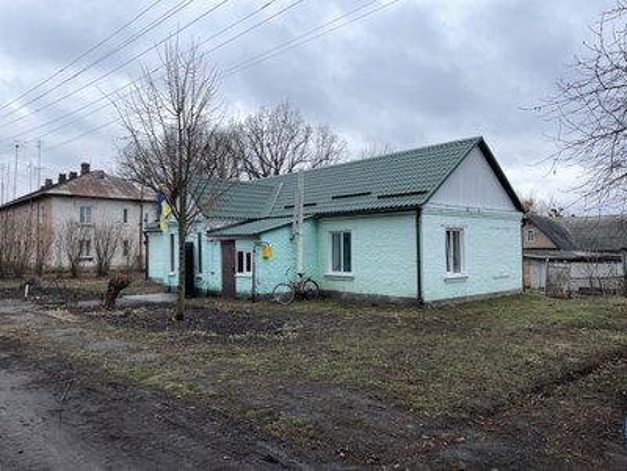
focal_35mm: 26
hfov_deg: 67.3
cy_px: 236
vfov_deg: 53.1
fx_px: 471
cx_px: 314
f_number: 1.6
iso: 32
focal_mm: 4.2
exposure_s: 1/600
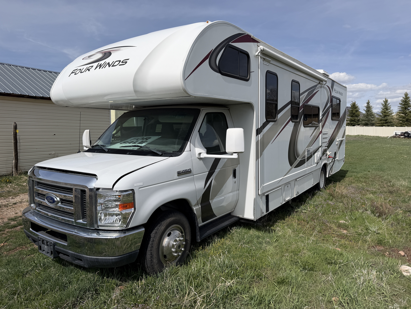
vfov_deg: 56.8
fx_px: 285
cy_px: 154
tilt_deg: -5.0
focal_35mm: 24
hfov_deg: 71.6
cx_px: 206
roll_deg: +0.0
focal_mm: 6.76
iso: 80
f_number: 1.78
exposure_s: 1/8130
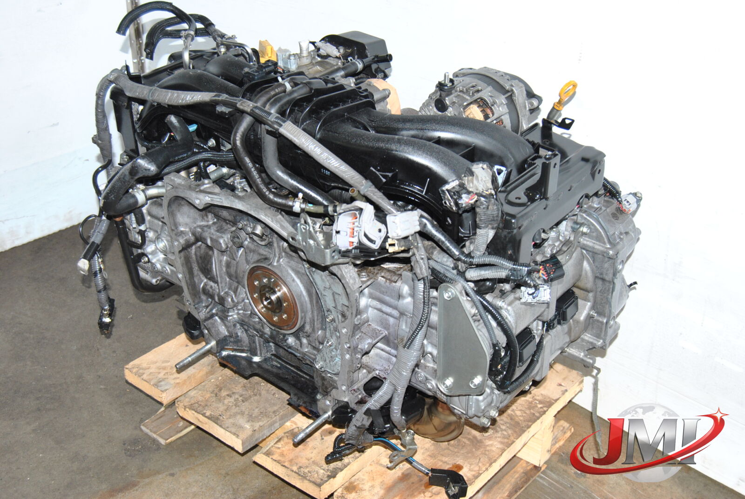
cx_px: 372
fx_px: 932
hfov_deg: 43.6
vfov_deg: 29.9
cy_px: 250
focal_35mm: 45
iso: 400
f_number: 5.6
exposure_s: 1/200
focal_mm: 30
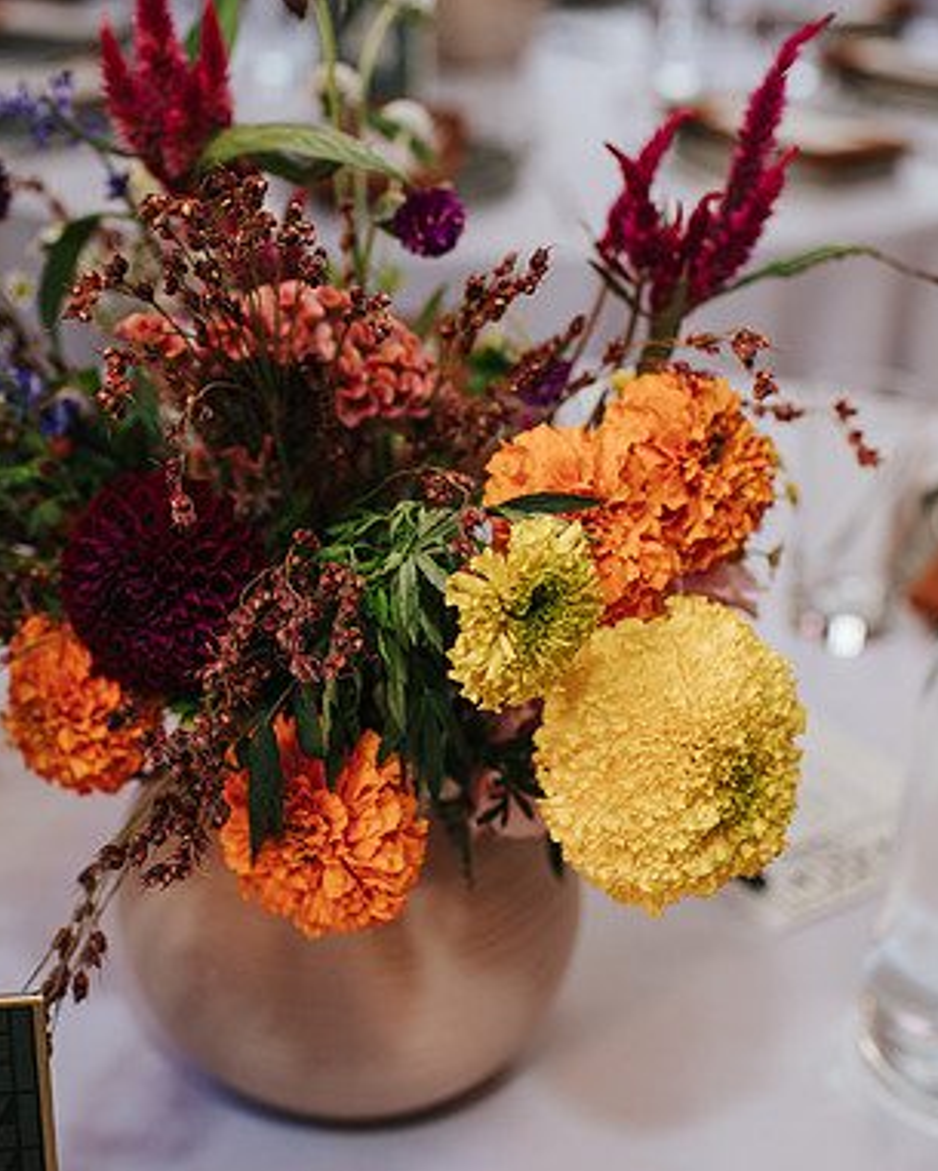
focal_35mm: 50
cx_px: 292
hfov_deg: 30.0
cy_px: 584
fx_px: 1734
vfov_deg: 37.3
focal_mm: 35
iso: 800
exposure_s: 1/200
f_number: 3.2
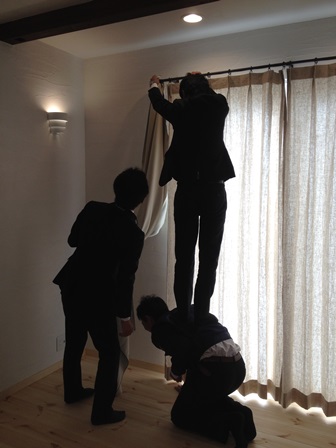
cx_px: 168
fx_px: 453
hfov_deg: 40.7
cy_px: 224
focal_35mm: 35
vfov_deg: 52.6
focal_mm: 4.28
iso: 50
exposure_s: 1/141
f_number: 2.4
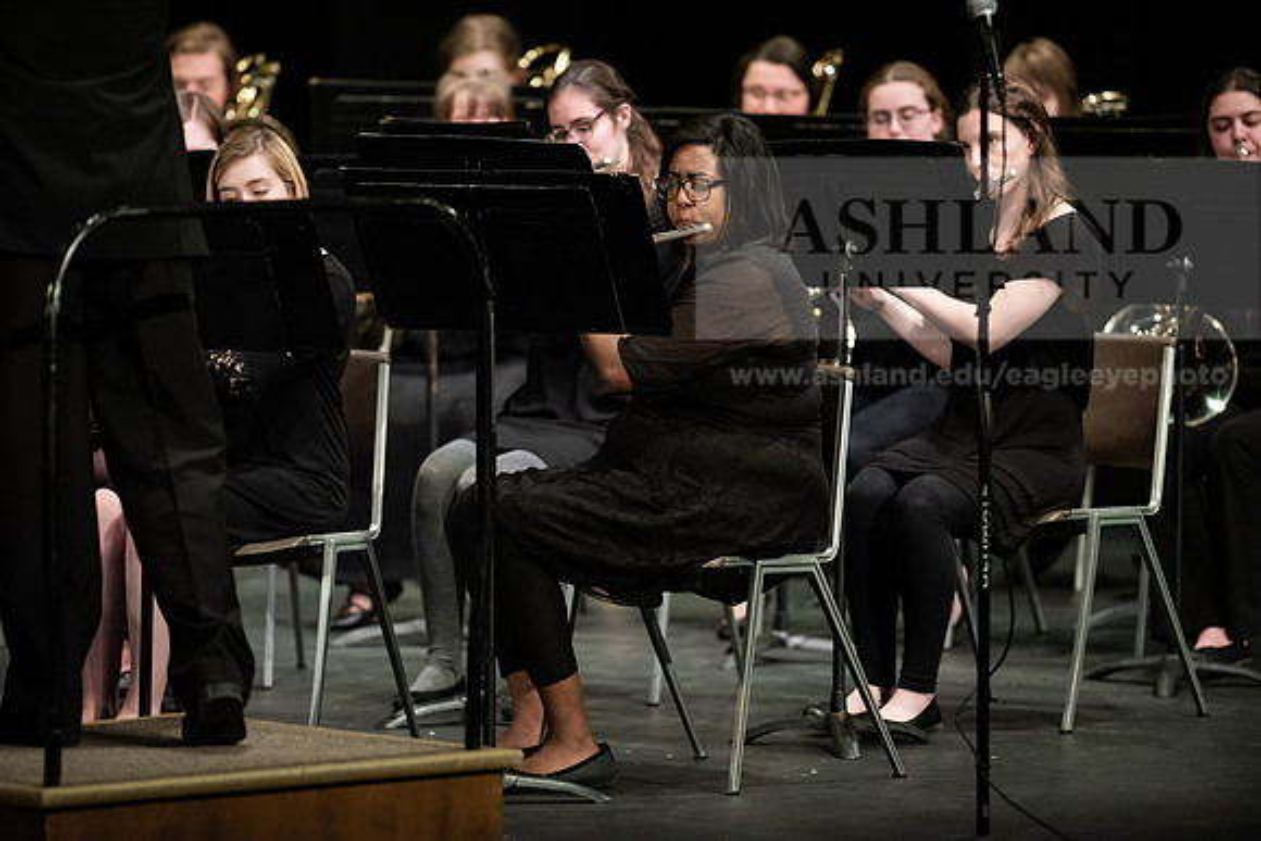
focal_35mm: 300
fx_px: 10510
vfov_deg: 4.6
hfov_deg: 6.9
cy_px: 420
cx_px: 630
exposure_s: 1/250
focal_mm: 300
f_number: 2.8
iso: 4000
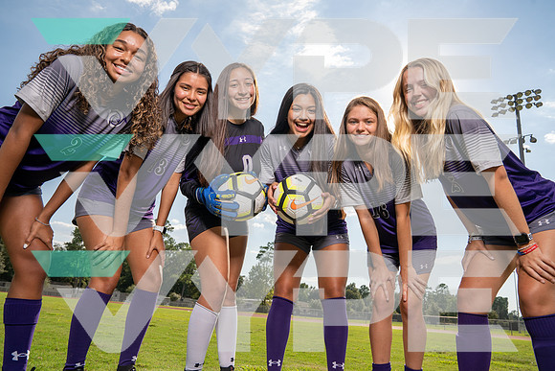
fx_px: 416
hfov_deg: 67.4
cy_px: 186
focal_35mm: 27
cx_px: 278
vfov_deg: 48.0
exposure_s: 1/640
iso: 250
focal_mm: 27
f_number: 8
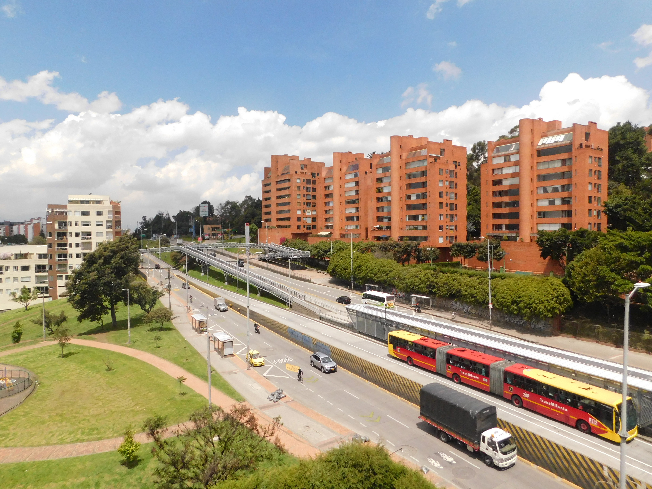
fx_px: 433
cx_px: 326
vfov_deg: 58.9
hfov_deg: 73.9
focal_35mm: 23
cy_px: 244
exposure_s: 1/1500
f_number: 6
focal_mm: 4
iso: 400
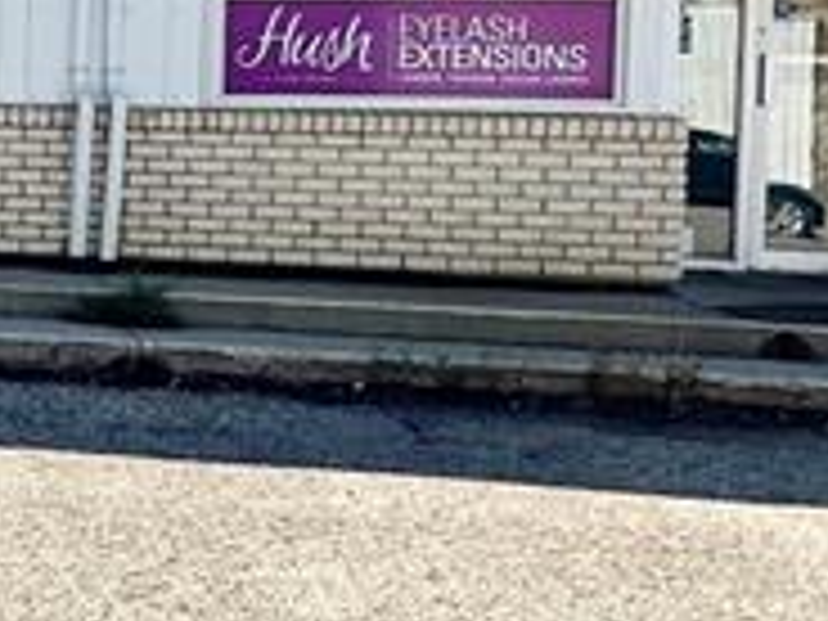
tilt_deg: -1.9
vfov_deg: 18.7
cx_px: -738
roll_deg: -1.1
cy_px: 130
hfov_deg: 18.4
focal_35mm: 78
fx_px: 1866
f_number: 2.2
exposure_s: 1/1033
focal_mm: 2.22
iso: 40
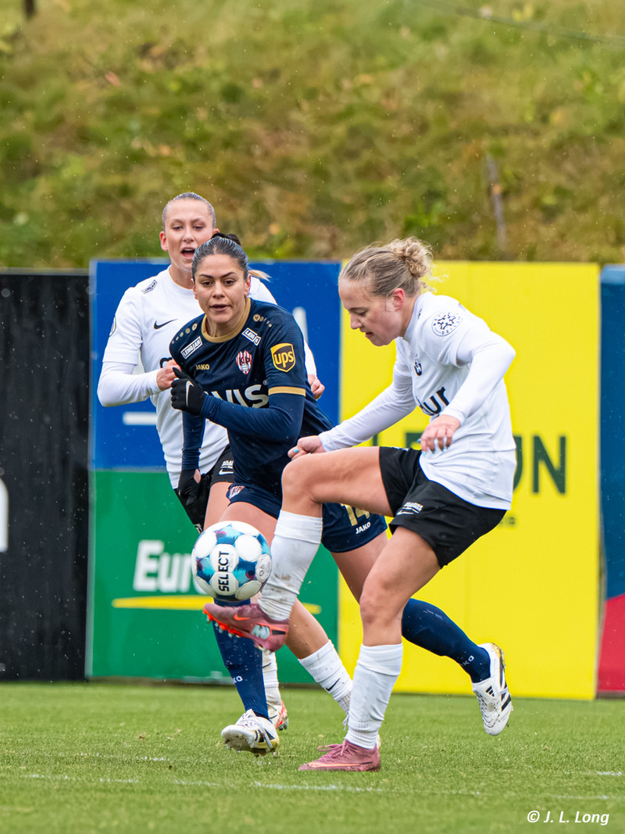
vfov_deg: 2.5
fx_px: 19469
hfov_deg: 1.8
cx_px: 210
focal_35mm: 809
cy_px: 532
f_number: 6
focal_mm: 370
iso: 3600
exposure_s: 1/1000
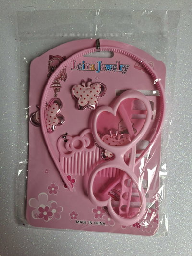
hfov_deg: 54.9
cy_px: 128
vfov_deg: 69.4
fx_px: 185
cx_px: 96
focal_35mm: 25
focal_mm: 4.69
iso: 25
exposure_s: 1/100
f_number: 1.8
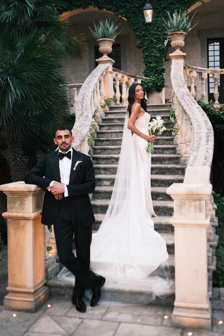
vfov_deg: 47.3
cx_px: 127
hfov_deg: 32.6
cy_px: 145
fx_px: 383
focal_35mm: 41
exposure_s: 1/100
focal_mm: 23
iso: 500
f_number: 2.8
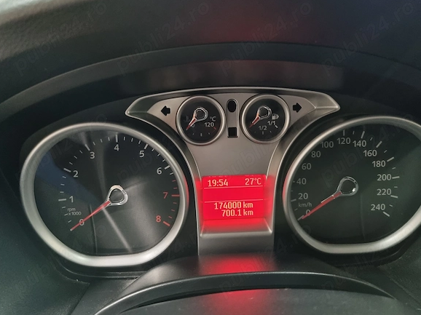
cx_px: 213
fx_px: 328
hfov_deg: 65.3
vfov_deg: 51.3
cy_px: 156
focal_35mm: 27
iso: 800
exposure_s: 1/25
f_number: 1.8
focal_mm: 5.4
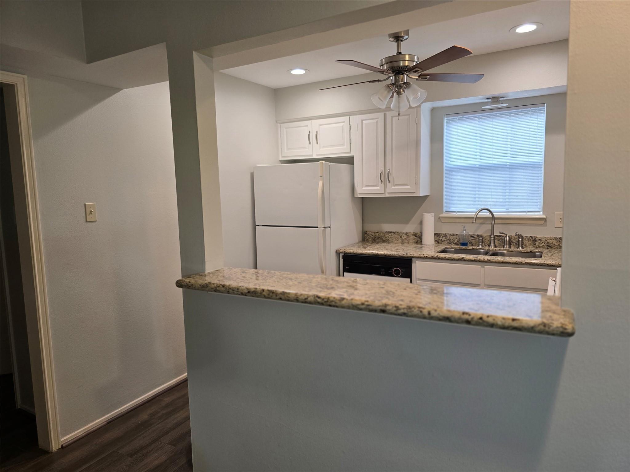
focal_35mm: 23
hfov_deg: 73.9
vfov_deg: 58.9
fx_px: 419
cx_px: 315
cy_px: 236
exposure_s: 1/120
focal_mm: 6.3
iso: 125
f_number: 1.7
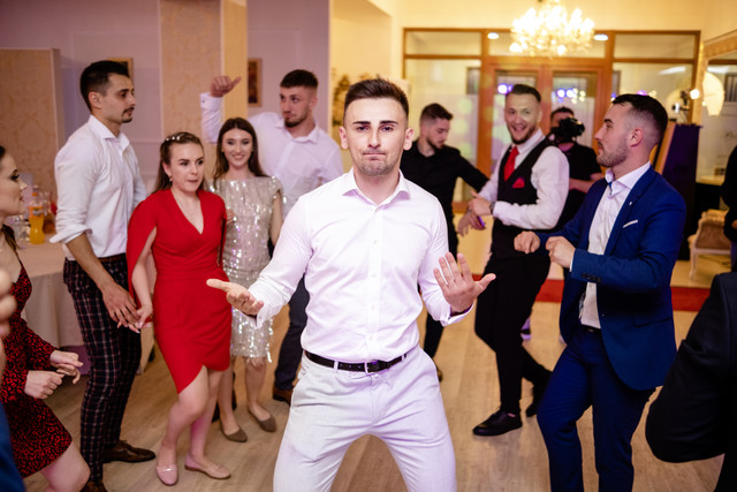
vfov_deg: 37.9
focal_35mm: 35
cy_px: 246
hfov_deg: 54.4
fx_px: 717
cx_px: 368
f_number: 1.4
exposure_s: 1/200
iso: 640
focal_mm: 23
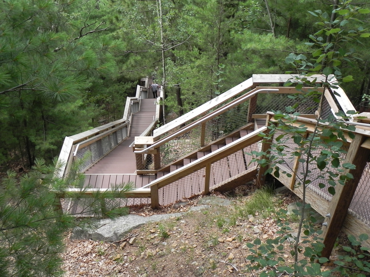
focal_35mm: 37
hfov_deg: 50.1
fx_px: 395
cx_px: 185
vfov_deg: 38.7
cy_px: 138
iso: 160
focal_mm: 6.6
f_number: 3.2
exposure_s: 1/430
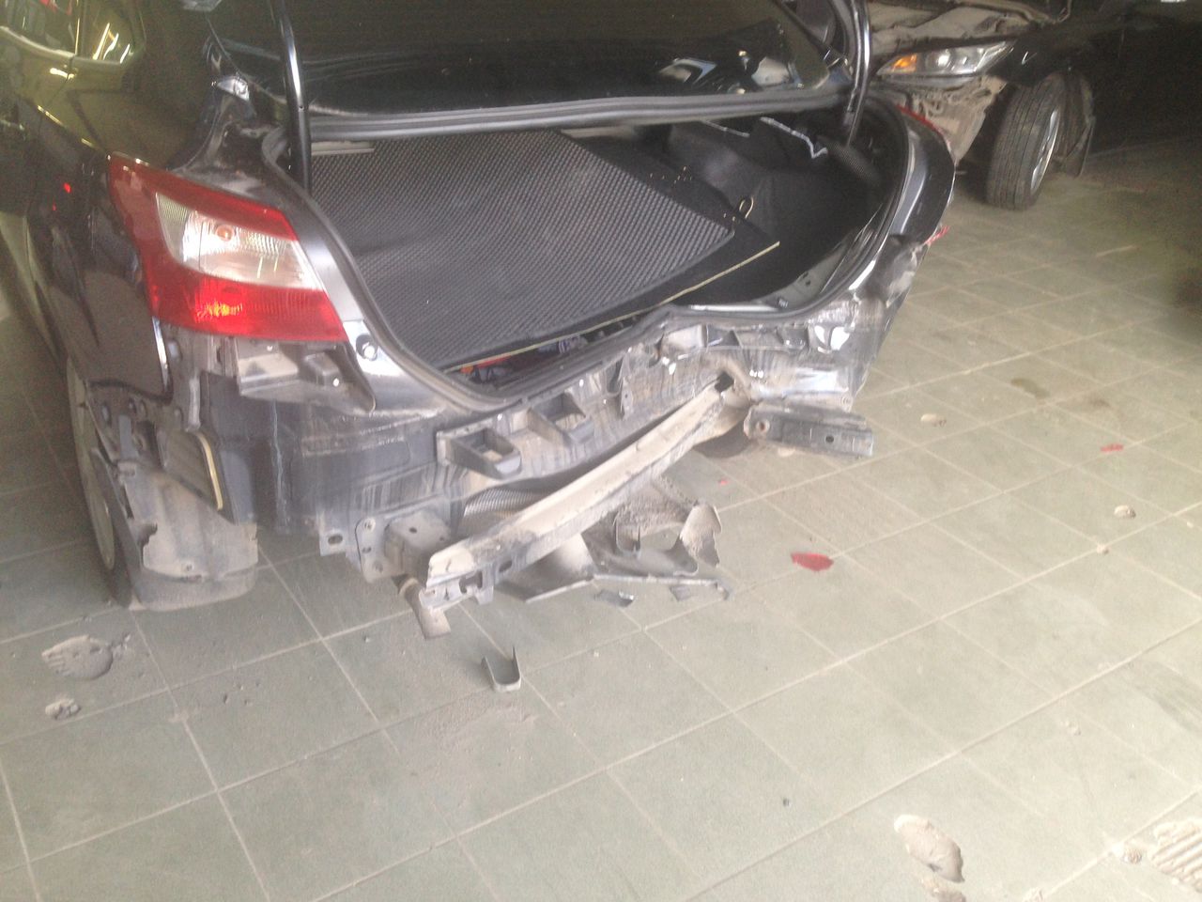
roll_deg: -2.6
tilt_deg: -28.4
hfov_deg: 55.4
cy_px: 451
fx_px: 1146
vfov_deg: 42.9
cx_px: 601
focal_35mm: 33
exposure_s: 1/20
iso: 80
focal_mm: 4.12
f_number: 2.4
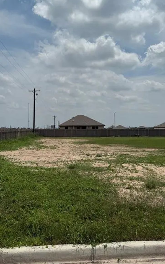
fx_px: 216
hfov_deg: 41.8
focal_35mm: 30
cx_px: 80
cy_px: 113
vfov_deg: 62.6
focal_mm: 6.76
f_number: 1.78
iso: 64
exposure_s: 1/14286
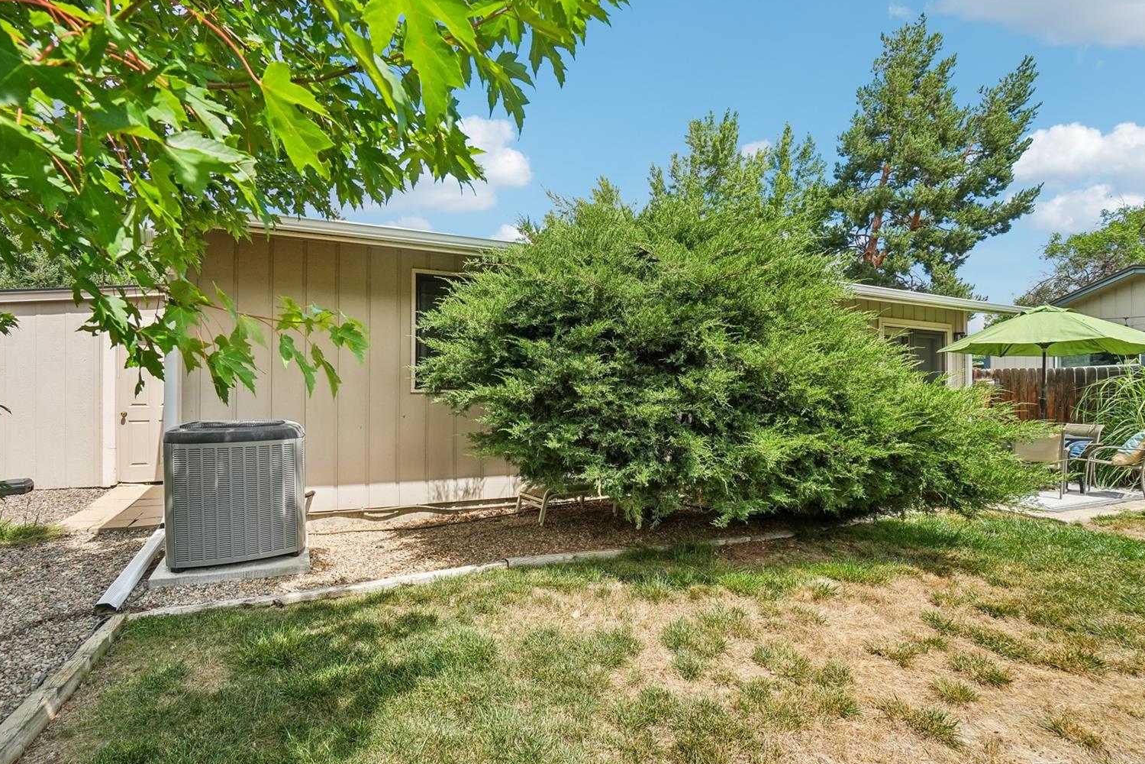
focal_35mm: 16
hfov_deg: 96.7
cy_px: 379
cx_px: 544
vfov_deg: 73.7
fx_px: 509
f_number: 8
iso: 400
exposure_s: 1/500
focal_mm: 10
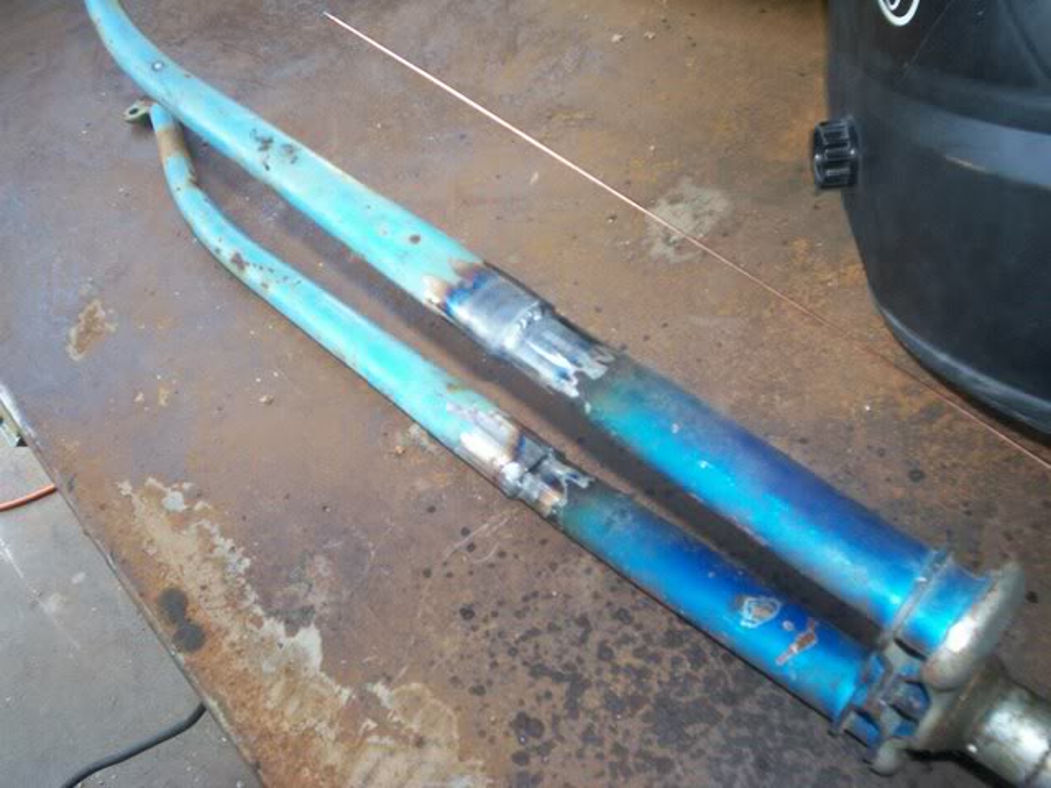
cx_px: 526
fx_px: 1093
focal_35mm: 36
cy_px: 394
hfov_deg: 51.4
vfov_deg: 39.7
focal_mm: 5.9
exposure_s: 1/64
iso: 140
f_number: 4.5
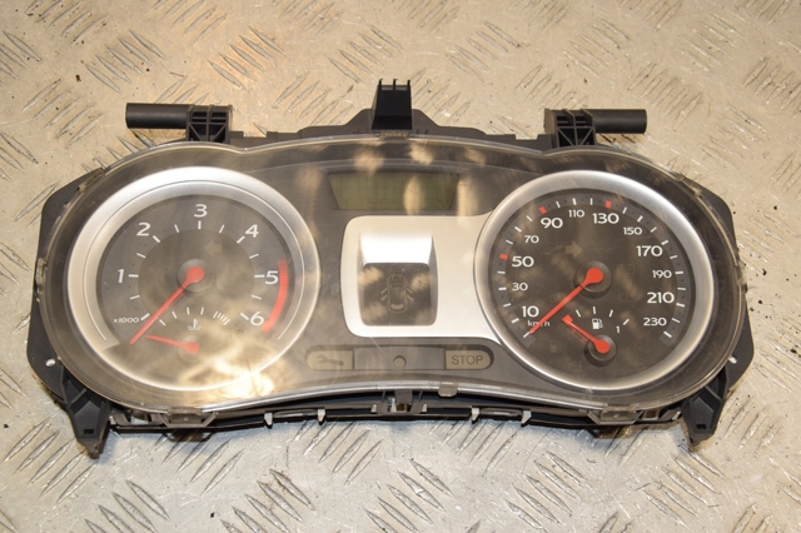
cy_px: 266
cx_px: 400
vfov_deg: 23.8
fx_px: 1268
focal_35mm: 57
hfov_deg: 35.1
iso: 800
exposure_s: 1/200
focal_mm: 38
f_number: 10
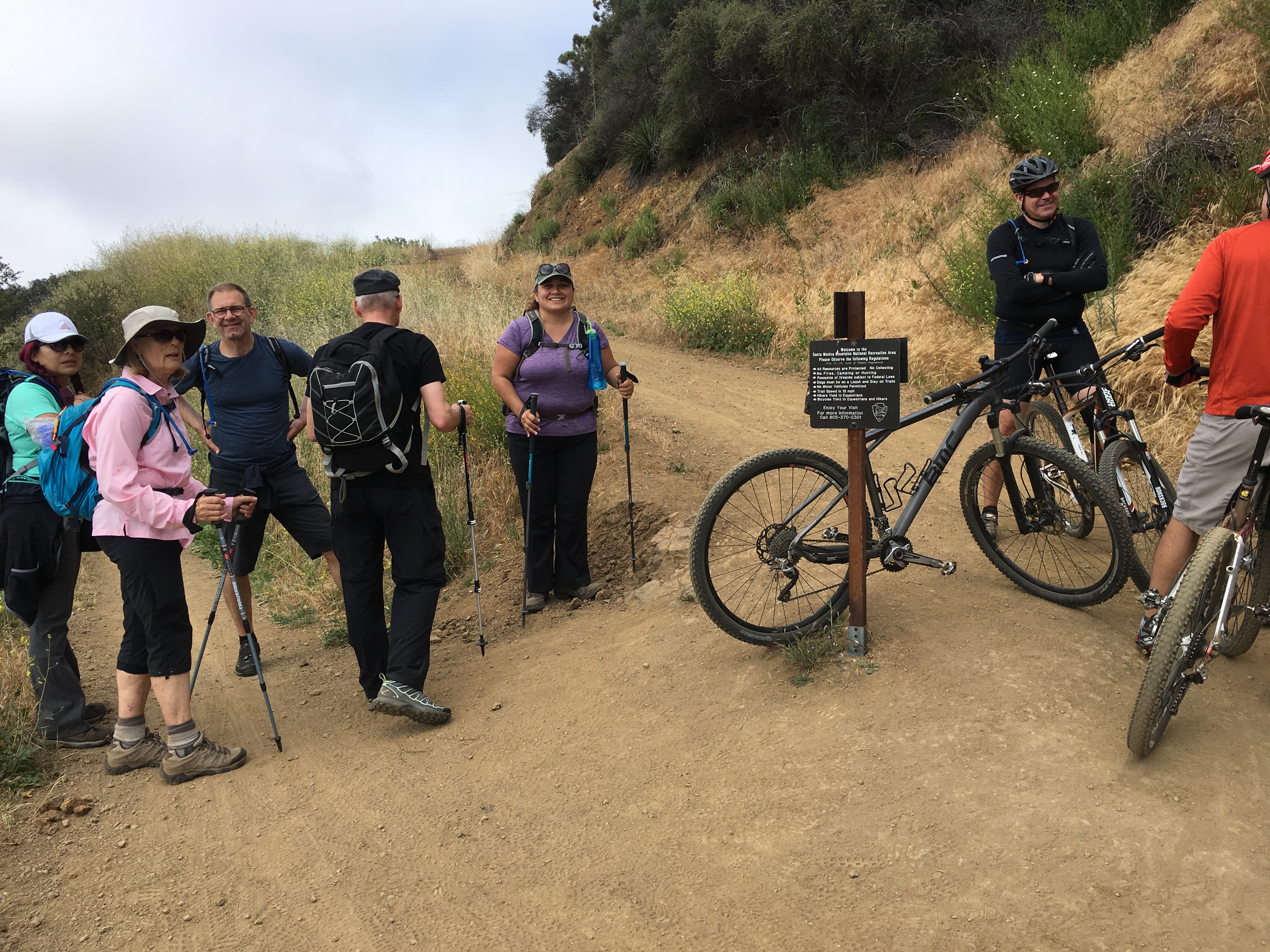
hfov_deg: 61.7
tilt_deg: -6.7
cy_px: 476
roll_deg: +1.5
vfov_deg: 48.2
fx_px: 1064
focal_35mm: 29
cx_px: 635
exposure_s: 1/1425
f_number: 2.2
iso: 25
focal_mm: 4.15
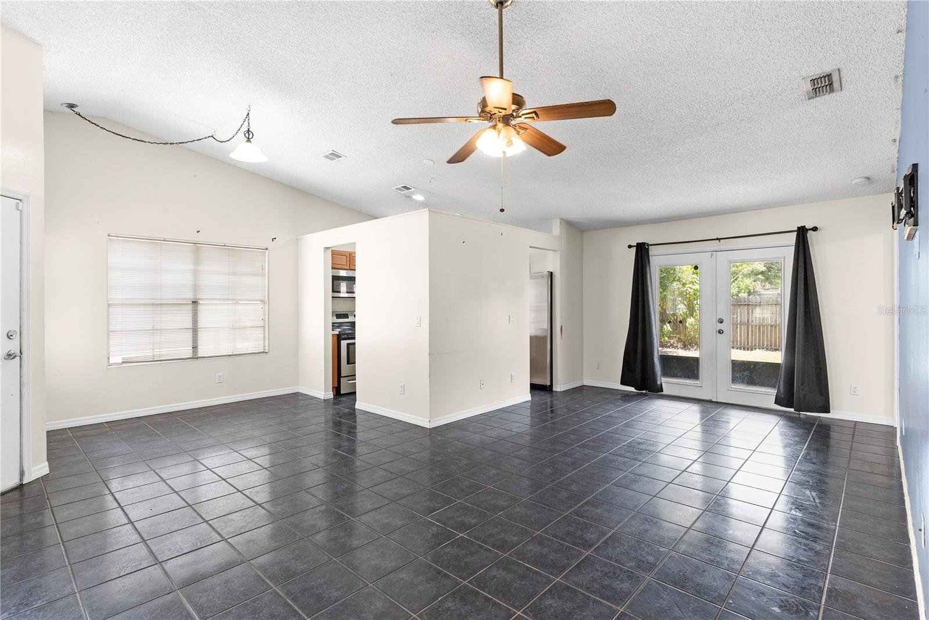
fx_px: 439
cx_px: 464
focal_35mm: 17
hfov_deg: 93.3
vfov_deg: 70.5
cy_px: 310
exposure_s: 1/3
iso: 400
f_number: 8
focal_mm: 17
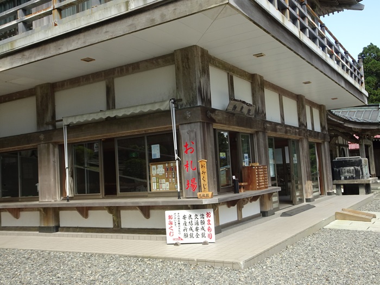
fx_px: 373
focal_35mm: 34
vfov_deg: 41.8
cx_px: 190
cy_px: 142
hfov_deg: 54.0
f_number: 4.5
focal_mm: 5.79
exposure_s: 1/125
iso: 80
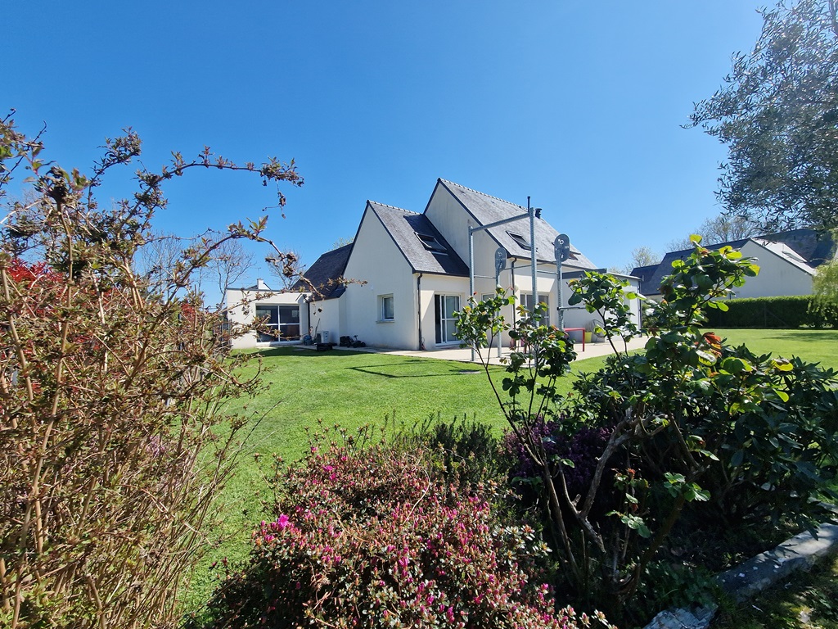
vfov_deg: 89.9
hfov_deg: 106.2
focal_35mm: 13
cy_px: 314
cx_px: 419
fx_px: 315
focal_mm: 2.2
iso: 50
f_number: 2.2
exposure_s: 1/1864
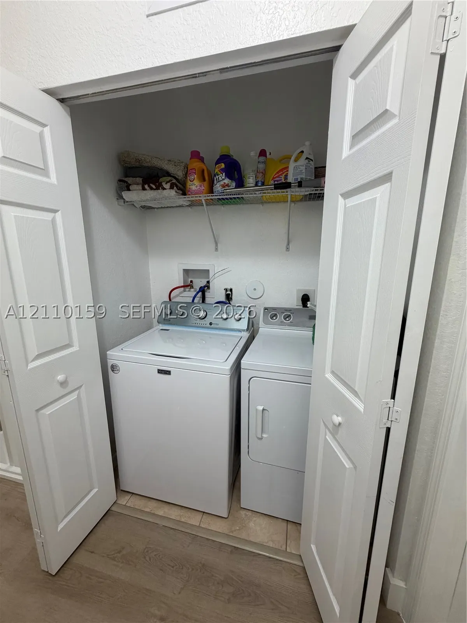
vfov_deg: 102.1
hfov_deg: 85.7
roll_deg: -0.1
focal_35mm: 14
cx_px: 234
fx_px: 252
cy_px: 312
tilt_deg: -11.9
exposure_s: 1/120
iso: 200
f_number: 2.2
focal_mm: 2.22
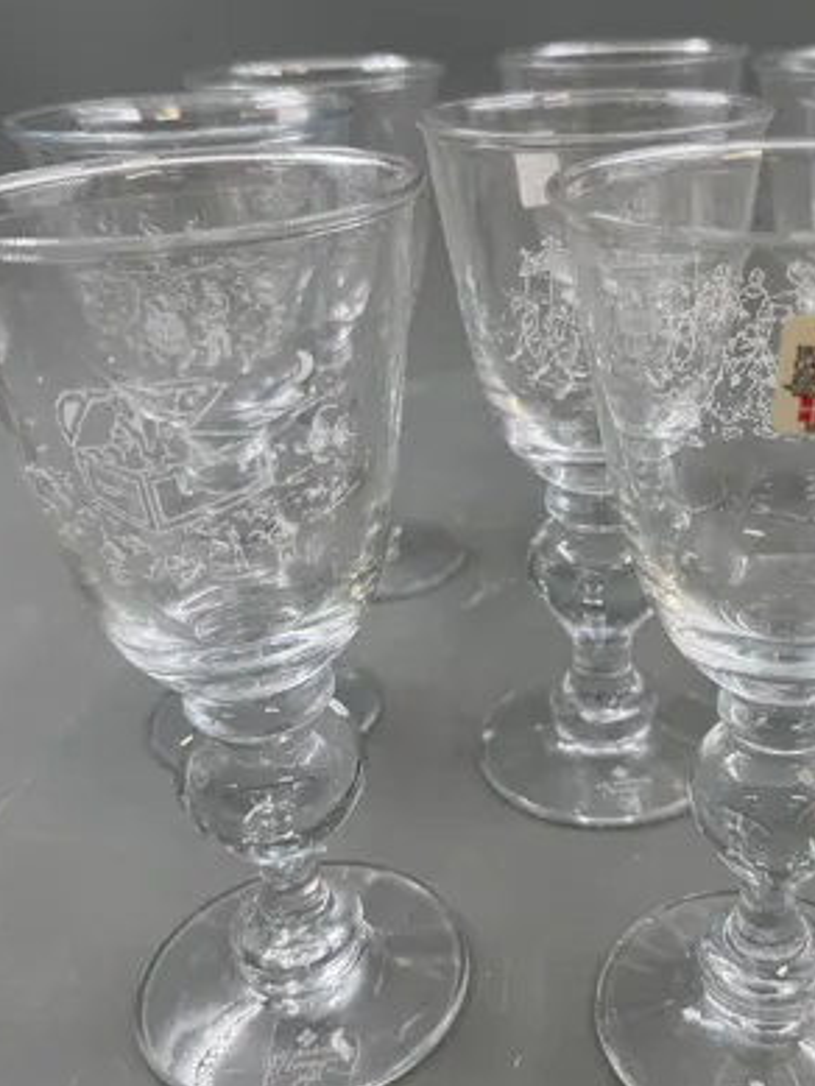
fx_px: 1161
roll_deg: +1.8
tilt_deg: -25.4
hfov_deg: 38.2
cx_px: 553
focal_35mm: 37
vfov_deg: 50.1
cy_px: 522
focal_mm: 6.76
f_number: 1.78
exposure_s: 1/193
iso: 64
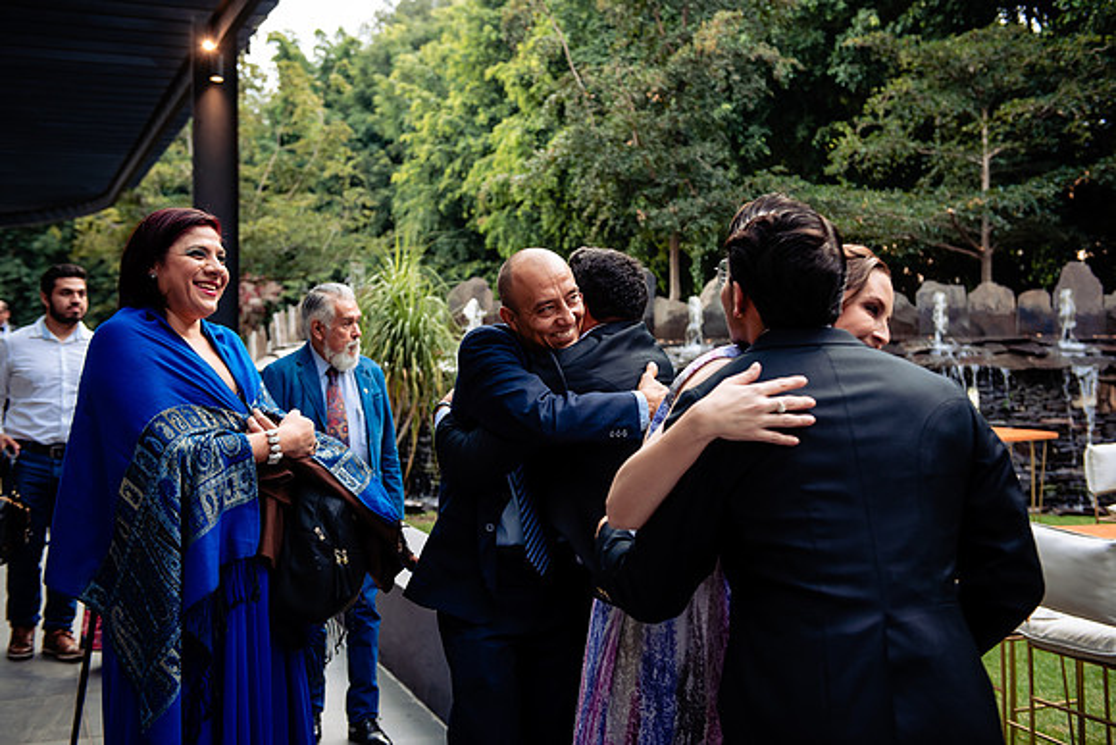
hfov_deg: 44.5
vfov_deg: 30.5
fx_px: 1364
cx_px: 558
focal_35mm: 44
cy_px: 372
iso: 500
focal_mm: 44
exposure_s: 1/125
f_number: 3.5
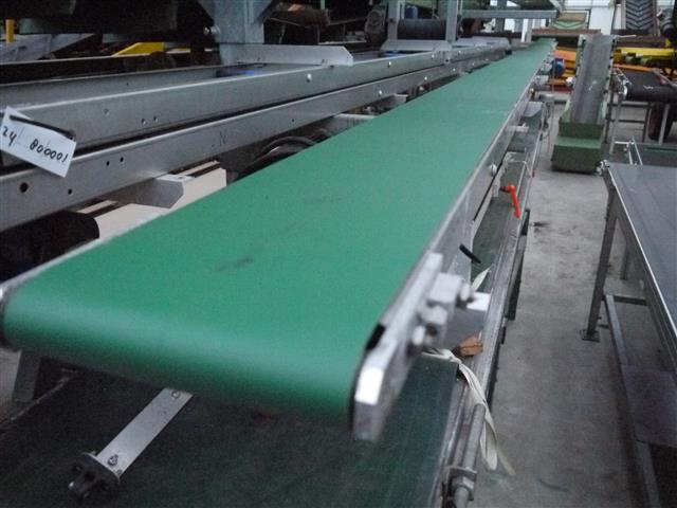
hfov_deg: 56.8
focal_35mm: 32
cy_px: 254
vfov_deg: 44.2
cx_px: 338
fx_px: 626
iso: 3200
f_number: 3.8
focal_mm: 16
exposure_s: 1/400
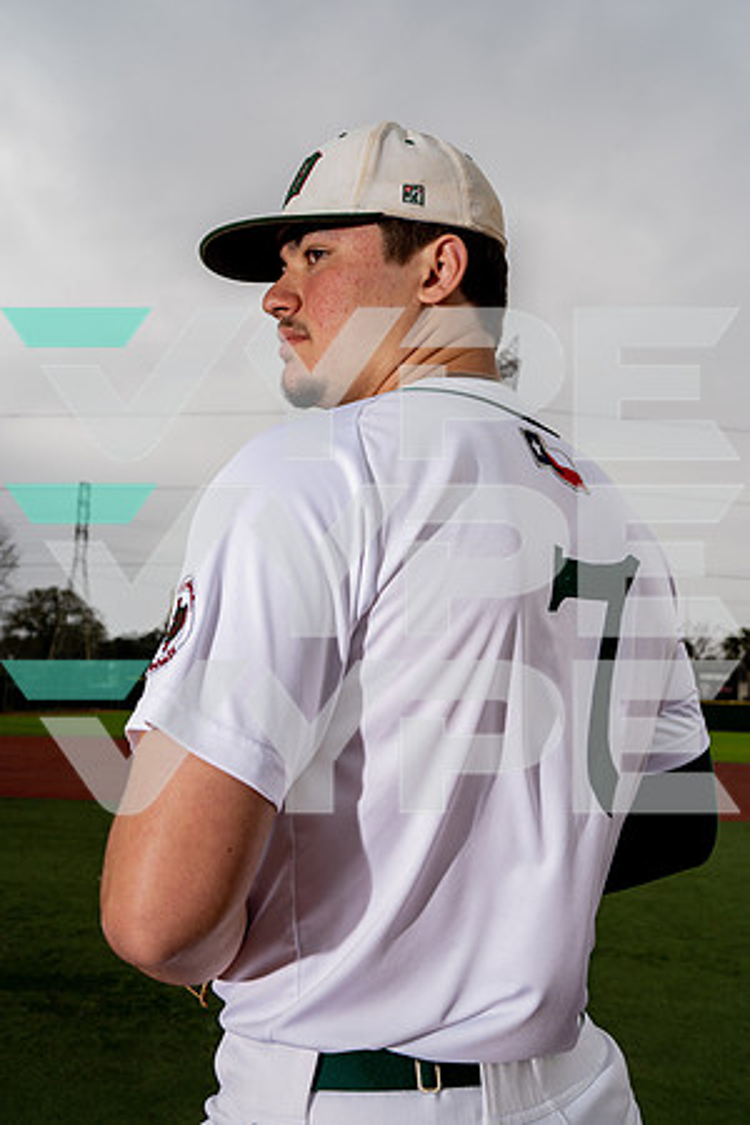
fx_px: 1094
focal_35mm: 35
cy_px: 562
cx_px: 375
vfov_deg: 54.4
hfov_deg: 37.9
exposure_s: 1/250
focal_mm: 35
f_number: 7.1
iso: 320
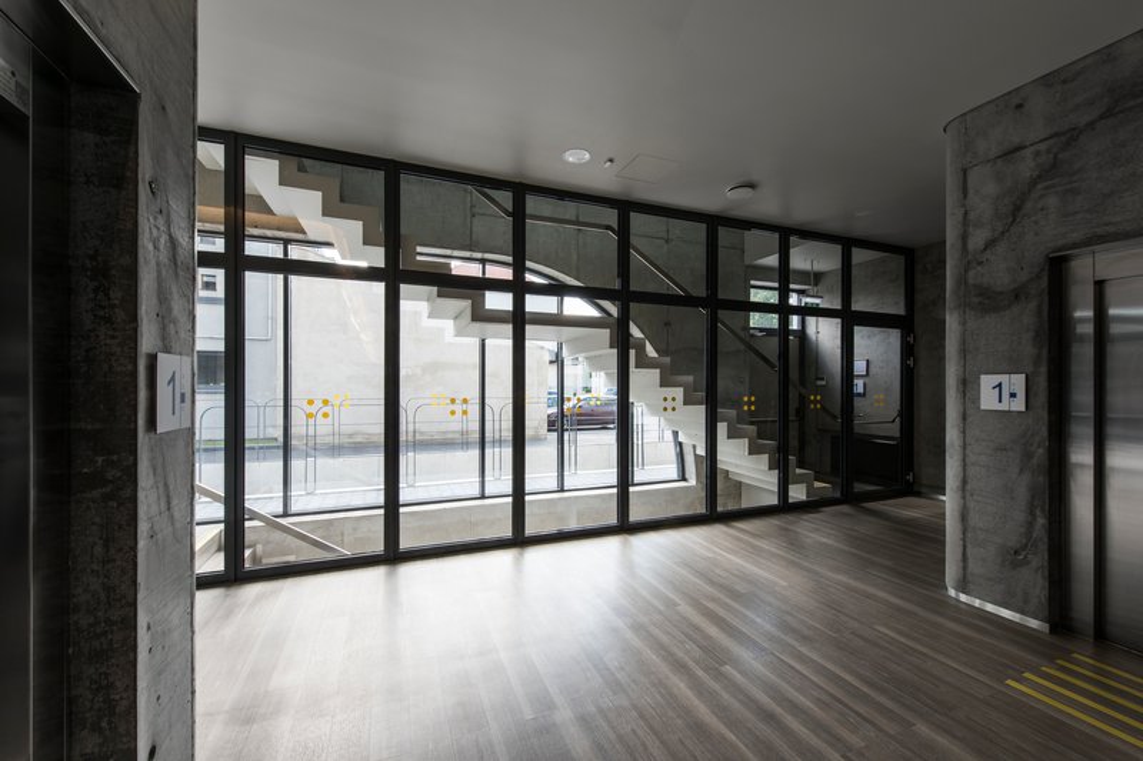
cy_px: 380
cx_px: 572
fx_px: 444
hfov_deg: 104.3
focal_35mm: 14
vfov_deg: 81.2
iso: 50
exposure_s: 1/4
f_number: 11
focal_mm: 14
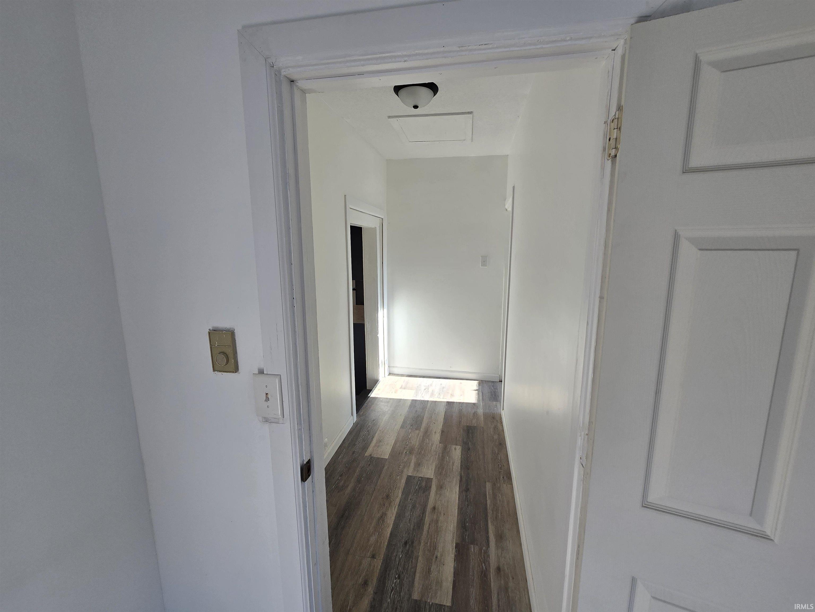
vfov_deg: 89.9
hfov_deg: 106.2
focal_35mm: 13
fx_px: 306
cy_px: 306
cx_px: 408
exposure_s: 1/120
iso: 64
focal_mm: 2.2
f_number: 2.2
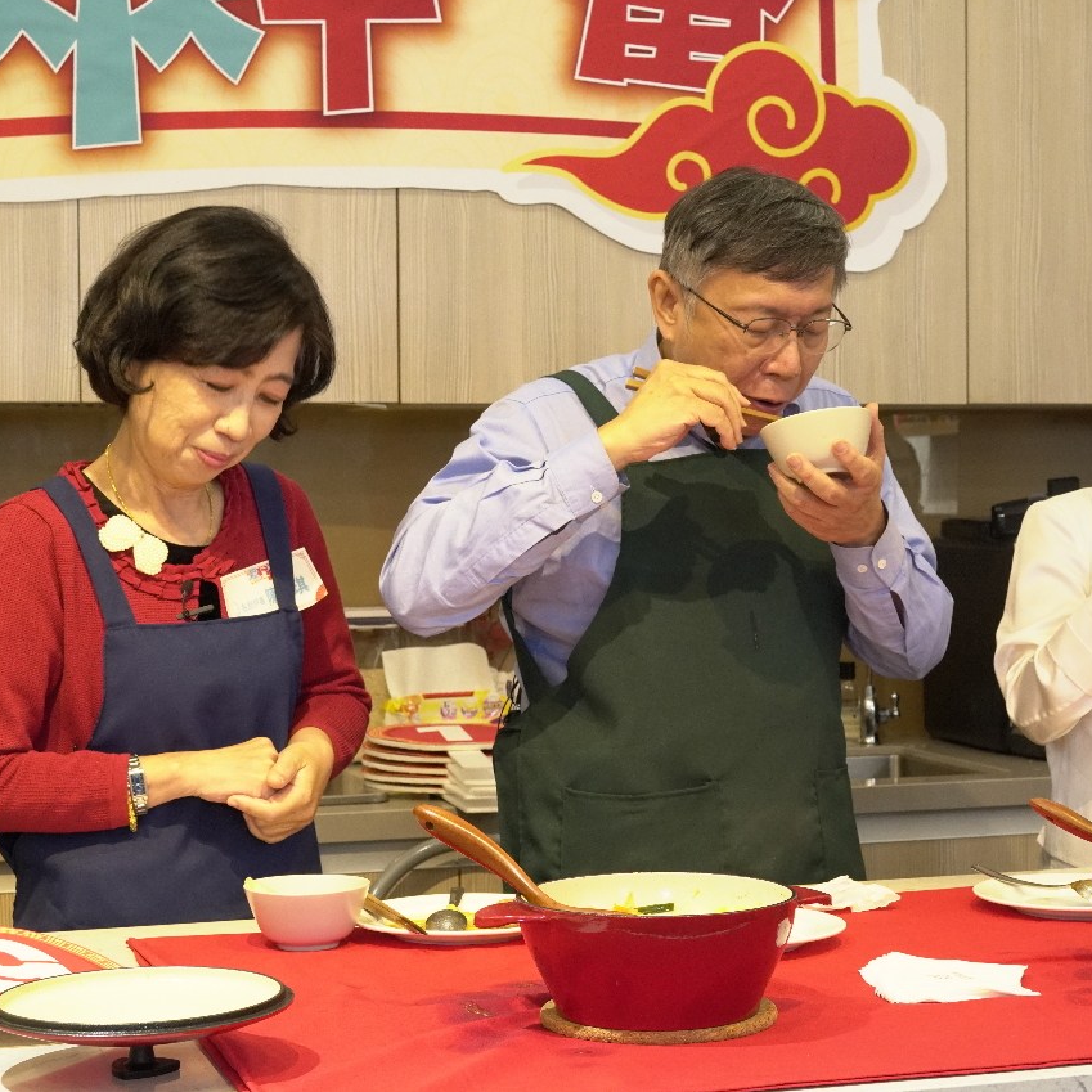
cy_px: 545
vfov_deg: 23.7
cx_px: 673
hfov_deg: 23.6
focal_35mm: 73
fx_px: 2605
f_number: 7.1
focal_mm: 38
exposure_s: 1/100
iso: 2000
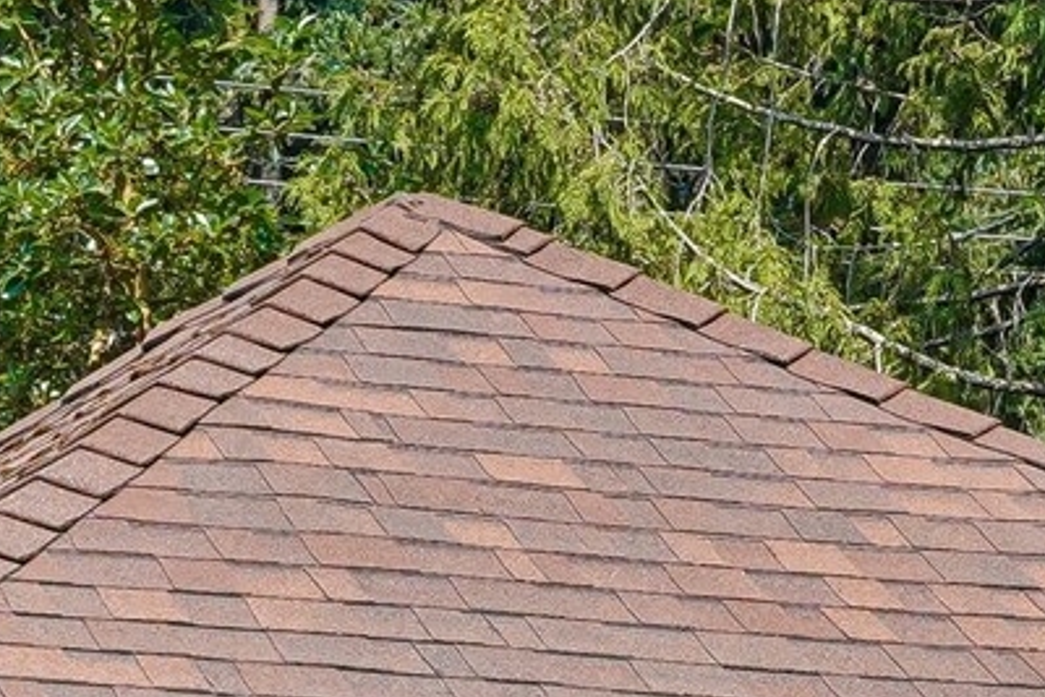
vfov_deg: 7.4
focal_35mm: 178
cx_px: -40
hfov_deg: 11.4
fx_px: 5169
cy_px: 1448
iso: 160
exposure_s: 1/125
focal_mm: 28
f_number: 8
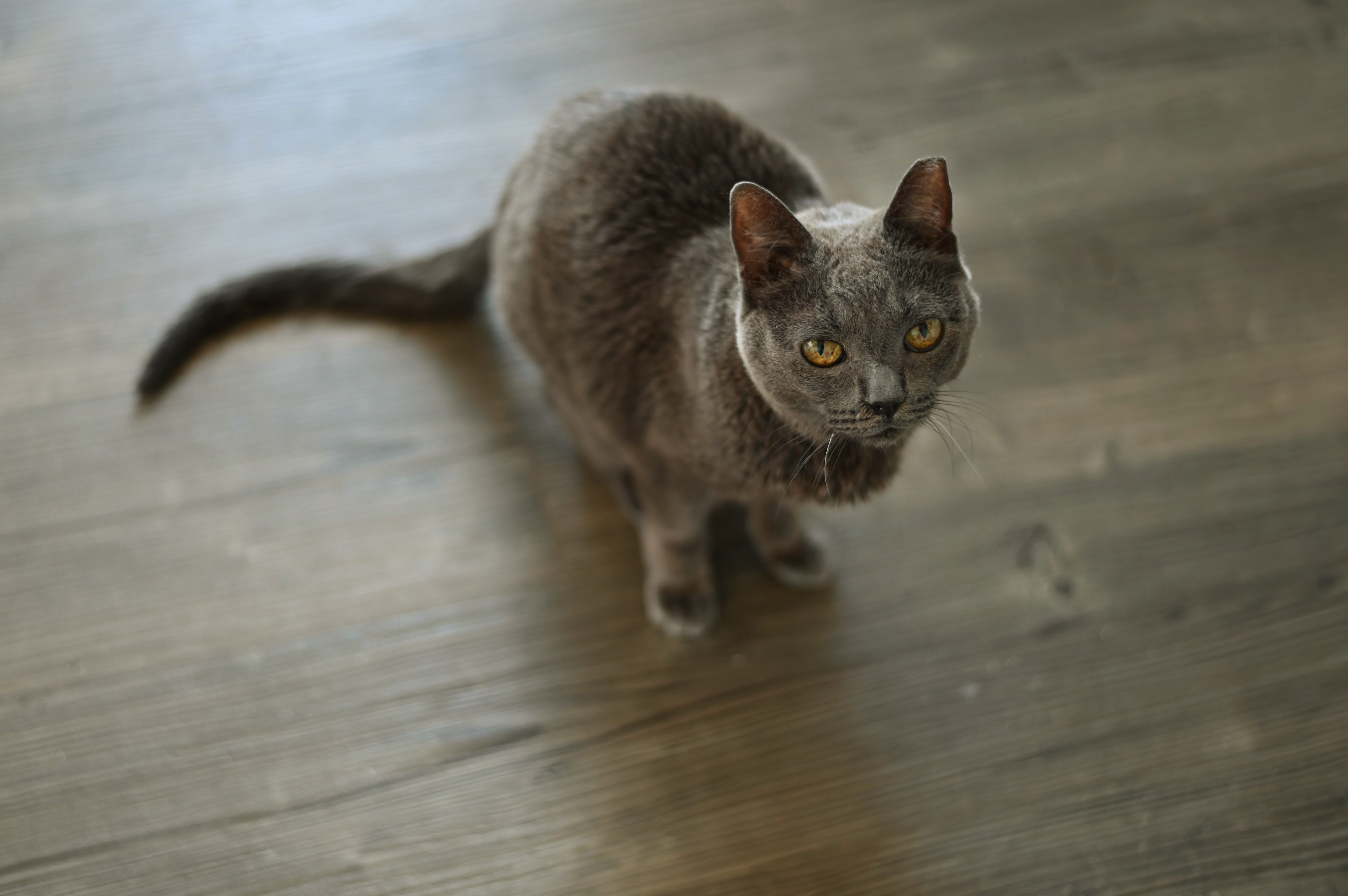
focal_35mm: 56
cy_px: 439
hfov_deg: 35.6
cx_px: 604
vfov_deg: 24.2
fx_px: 2095
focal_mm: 50
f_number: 1.8
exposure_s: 1/60
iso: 140
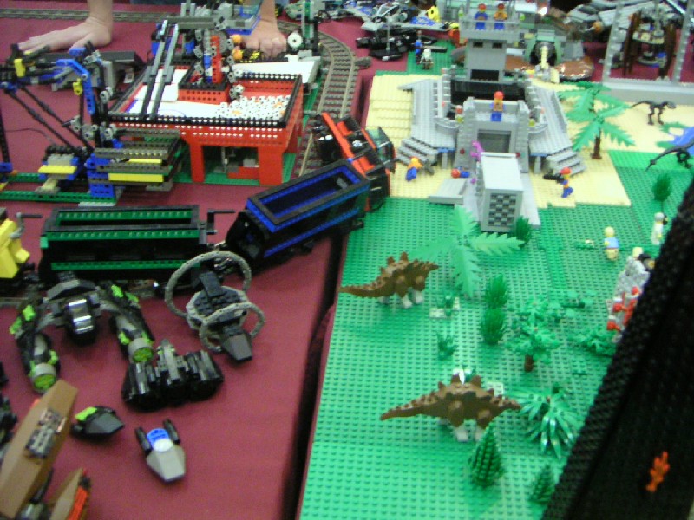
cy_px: 260
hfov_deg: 46.8
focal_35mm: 40
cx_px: 347
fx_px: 802
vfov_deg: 36.0
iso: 400
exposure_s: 1/15
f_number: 2.9
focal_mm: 5.3
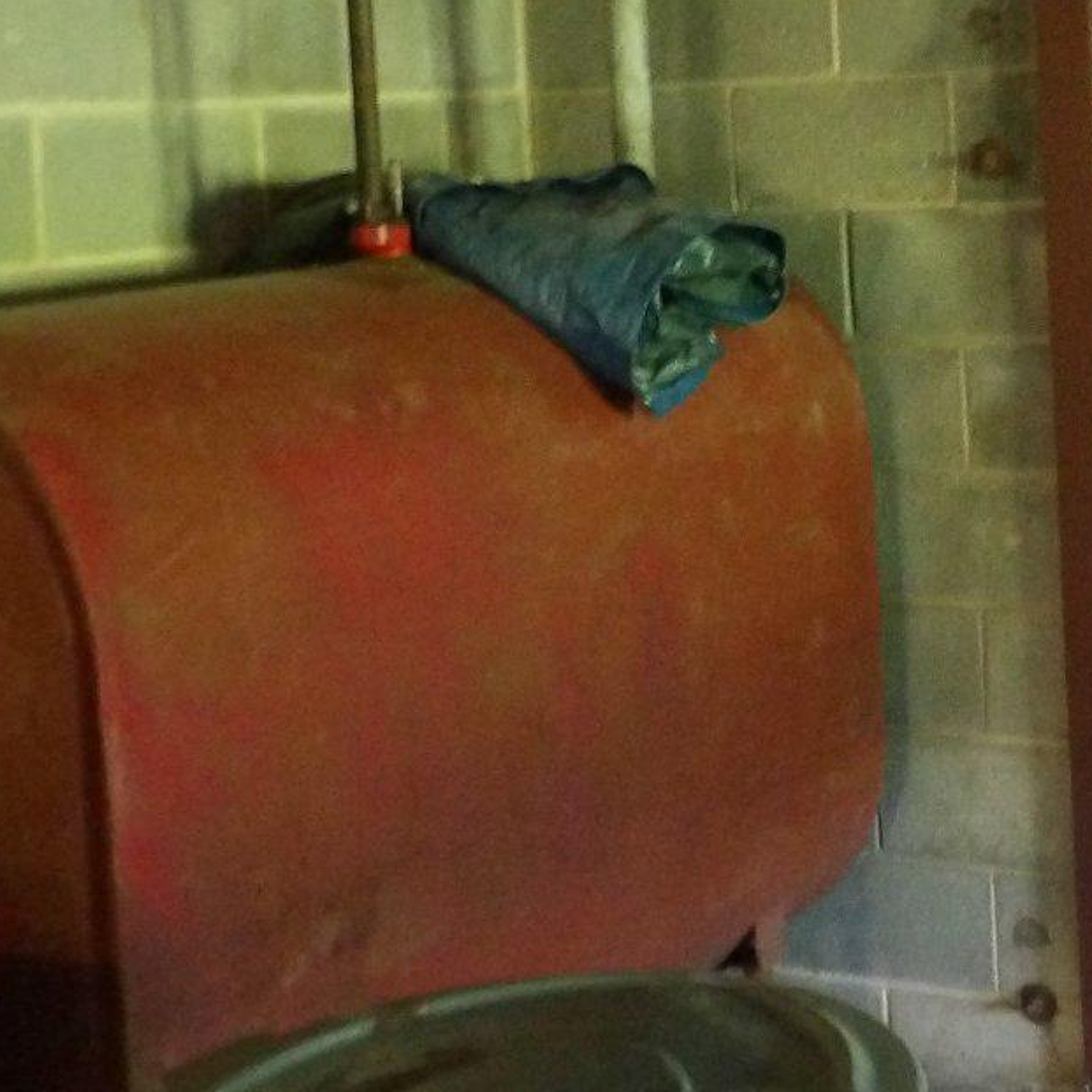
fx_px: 2498
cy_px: 220
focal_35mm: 70
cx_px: 1087
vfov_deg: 24.3
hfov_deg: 23.6
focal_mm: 4.3
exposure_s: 1/7
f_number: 2.8
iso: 800
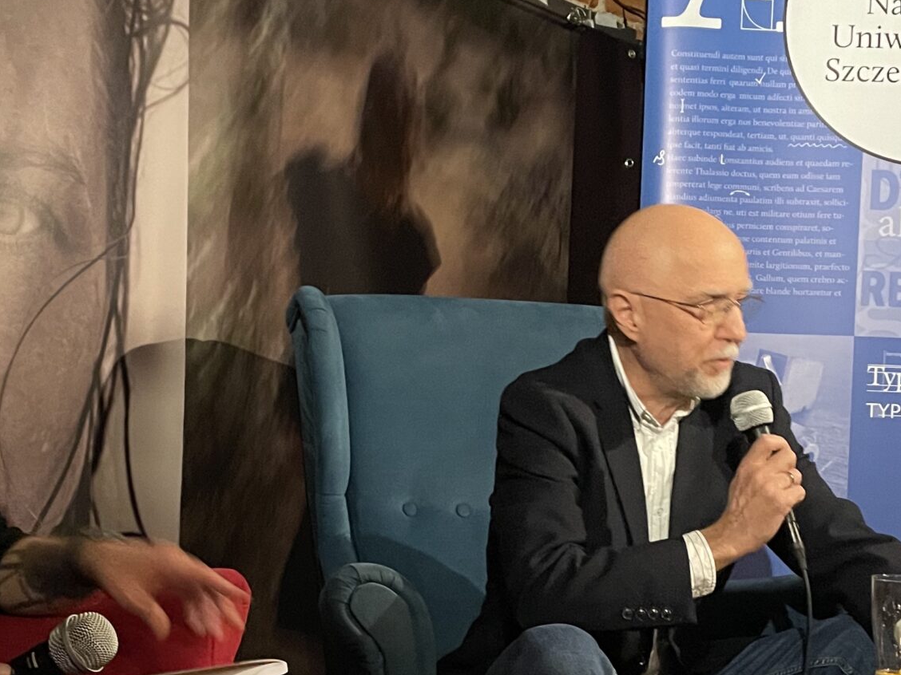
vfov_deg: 24.6
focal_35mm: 59
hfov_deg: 32.7
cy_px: 489
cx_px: 407
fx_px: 1536
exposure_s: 1/25
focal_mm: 4.2
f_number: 1.6
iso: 640
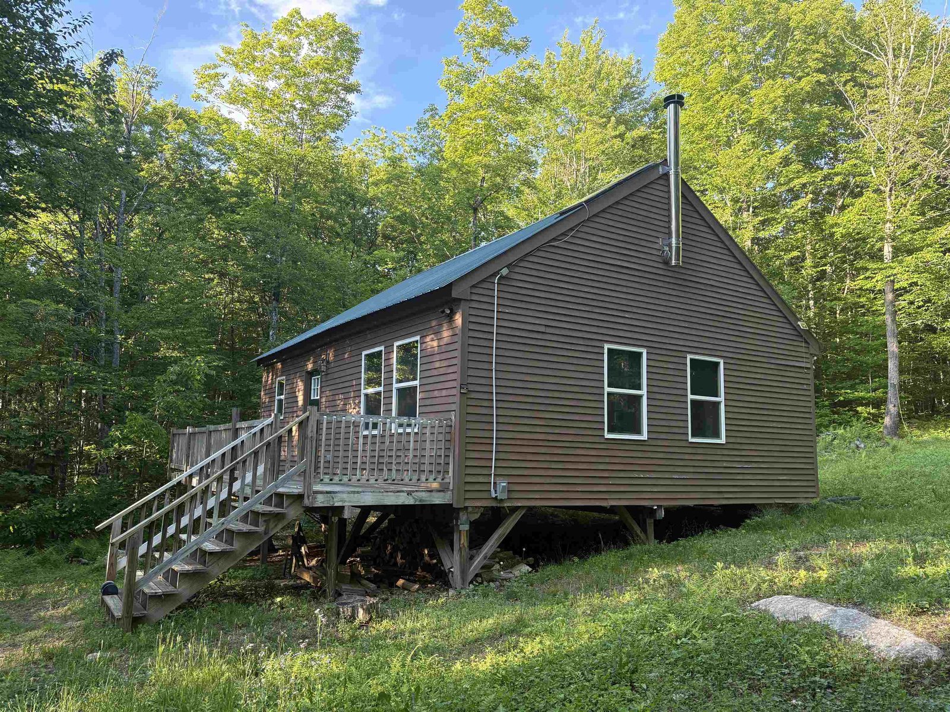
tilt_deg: +9.1
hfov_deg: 67.3
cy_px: 356
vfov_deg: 53.1
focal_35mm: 26
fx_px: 714
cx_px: 475
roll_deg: -1.4
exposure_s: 1/232
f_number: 1.6
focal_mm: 5.96
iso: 100
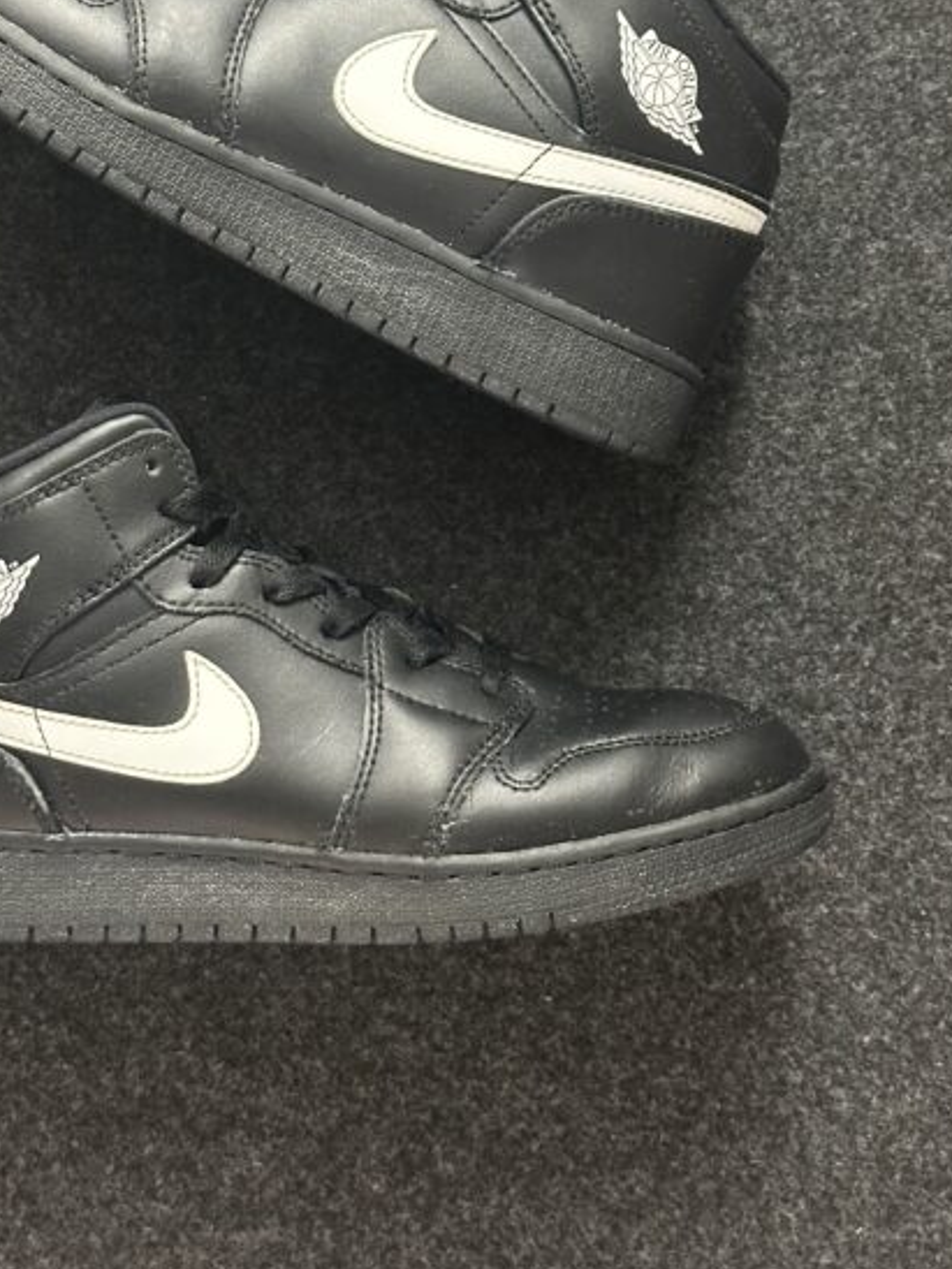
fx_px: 2567
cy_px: 430
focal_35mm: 70
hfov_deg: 20.9
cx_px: 308
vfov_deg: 27.6
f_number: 1.78
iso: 640
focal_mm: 6.86
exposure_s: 1/27
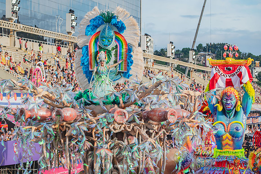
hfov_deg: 13.9
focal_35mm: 148
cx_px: 104
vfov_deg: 9.3
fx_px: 1072
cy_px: 95
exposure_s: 1/800
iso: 200
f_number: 5.6
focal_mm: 120
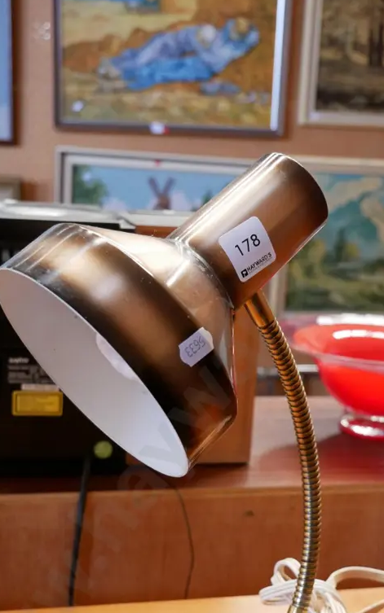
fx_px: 820
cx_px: 213
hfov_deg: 26.3
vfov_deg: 40.7
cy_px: 388
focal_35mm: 49
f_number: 4
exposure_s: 1/60
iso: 2000
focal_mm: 17
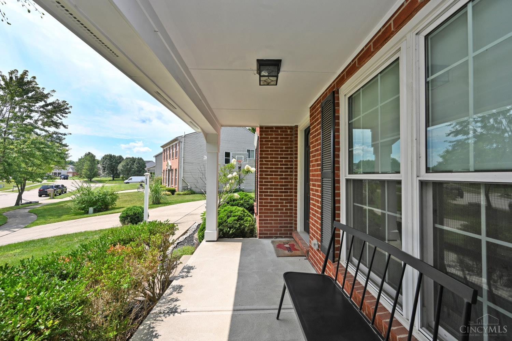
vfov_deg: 81.2
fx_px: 199
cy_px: 170
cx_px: 256
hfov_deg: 104.3
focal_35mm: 14
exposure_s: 1/200
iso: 100
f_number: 8
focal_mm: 14
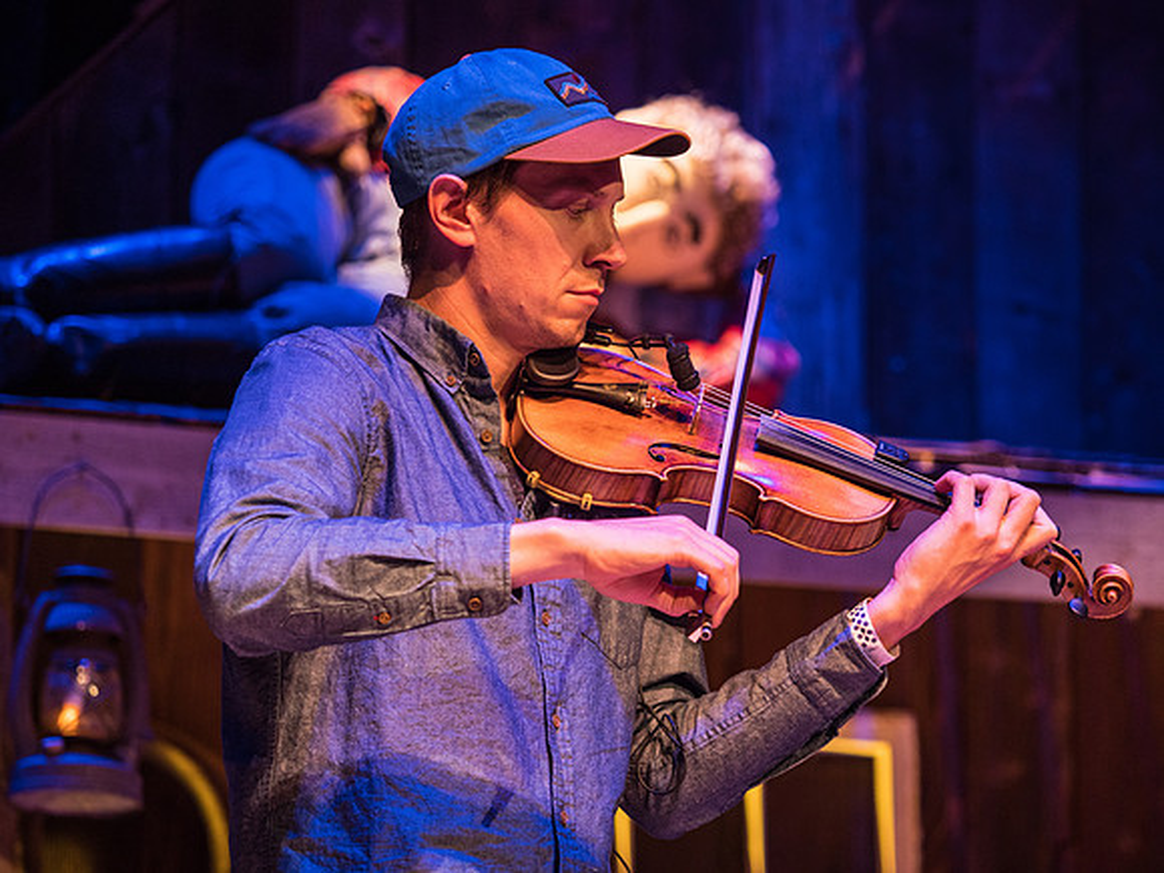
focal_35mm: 212
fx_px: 7129
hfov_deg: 9.3
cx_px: 582
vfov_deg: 7.0
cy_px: 436
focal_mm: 106
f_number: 2.8
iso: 640
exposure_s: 1/100
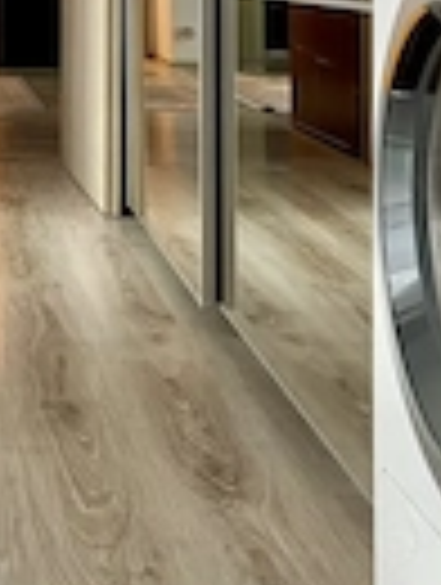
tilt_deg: +2.7
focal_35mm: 80
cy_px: -104
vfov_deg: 22.6
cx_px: -32
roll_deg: -0.4
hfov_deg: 17.9
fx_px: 1354
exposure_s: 1/50
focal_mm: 5.96
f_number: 1.6
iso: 320
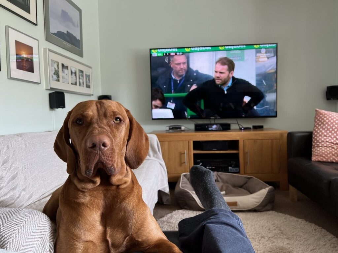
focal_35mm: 26
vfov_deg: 53.1
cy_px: 126
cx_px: 169
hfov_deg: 67.3
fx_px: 254
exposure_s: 1/96
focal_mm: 5.7
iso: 125
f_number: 1.5
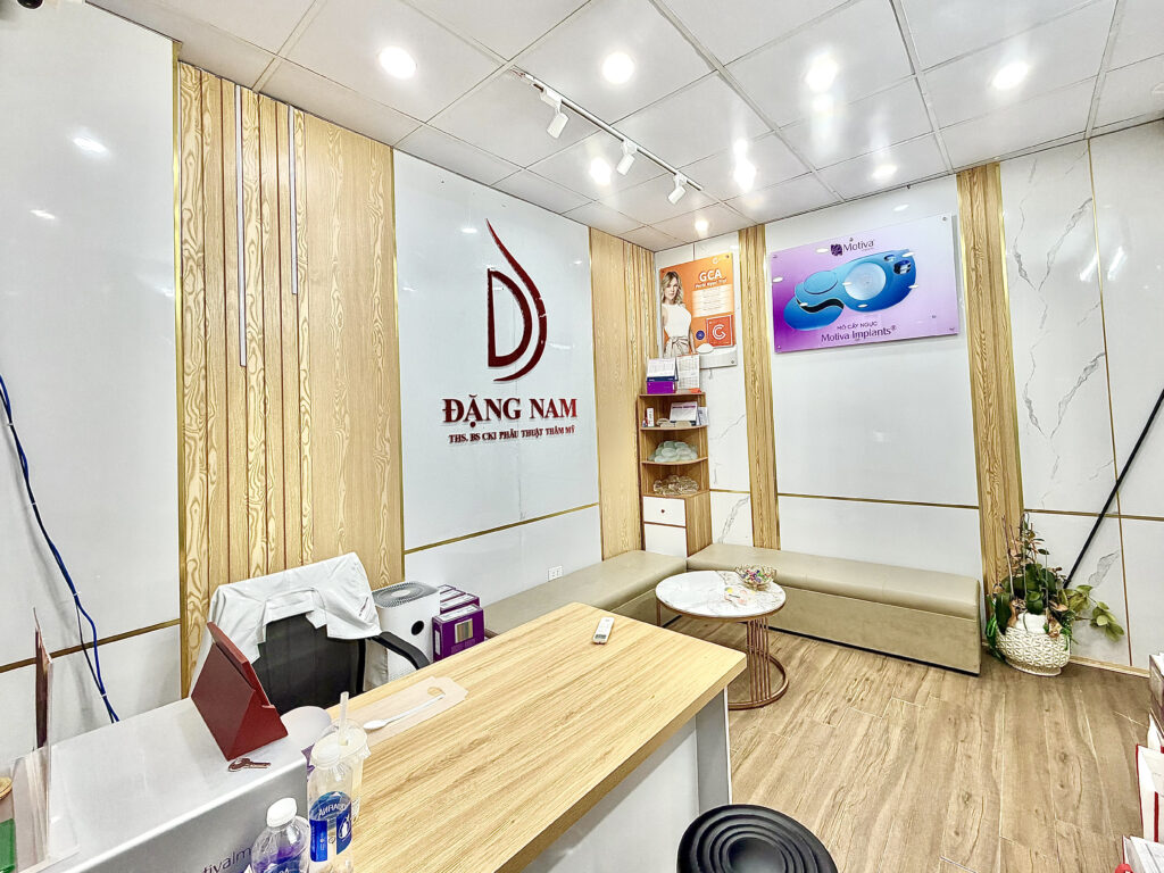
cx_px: 582
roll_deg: +3.0
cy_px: 436
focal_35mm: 14
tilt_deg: -0.4
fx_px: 471
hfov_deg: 102.1
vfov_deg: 85.7
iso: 100
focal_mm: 2.22
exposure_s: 1/100
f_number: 2.2
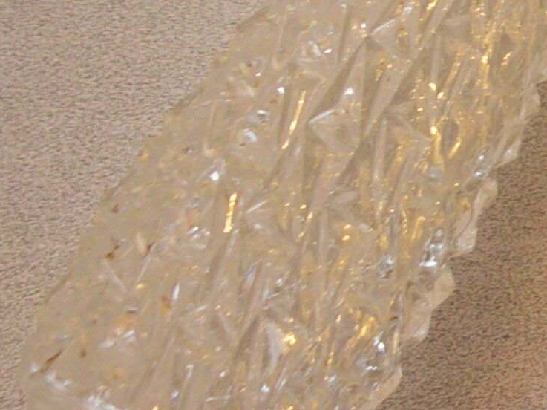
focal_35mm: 95
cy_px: 140
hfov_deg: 19.8
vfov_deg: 15.5
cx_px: 603
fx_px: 1500
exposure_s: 1/5.3
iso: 102
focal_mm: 5.8
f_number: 2.8
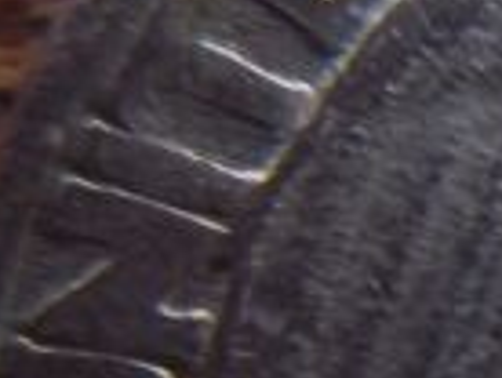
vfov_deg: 9.5
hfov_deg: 11.3
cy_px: 211
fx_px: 2266
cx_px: 1051
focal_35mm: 156
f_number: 3.1
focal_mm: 6.5
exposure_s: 1/40
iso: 80
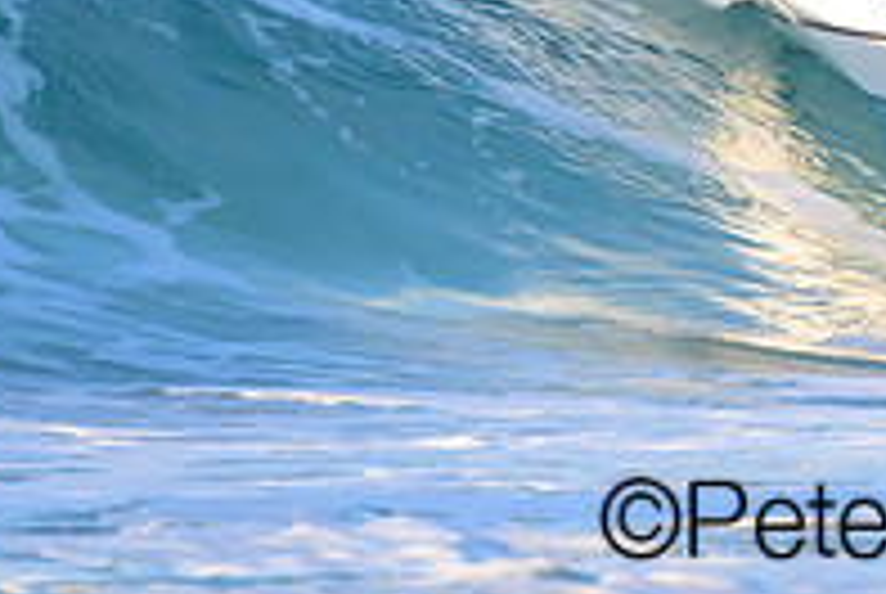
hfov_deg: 0.9
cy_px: -227
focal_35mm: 2354
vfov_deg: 0.6
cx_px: 949
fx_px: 58021
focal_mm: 800
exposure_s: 1/1250
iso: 2000
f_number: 11
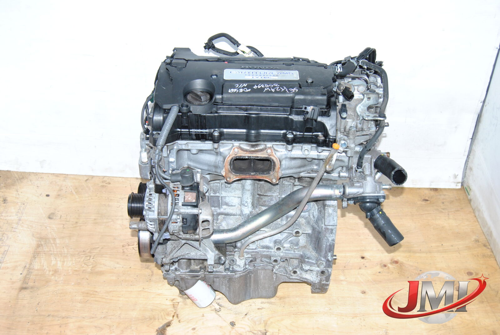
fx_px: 584
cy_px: 168
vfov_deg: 32.0
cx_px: 250
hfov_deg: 46.3
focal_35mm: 42
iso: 400
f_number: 6.3
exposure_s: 1/200
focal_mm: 28
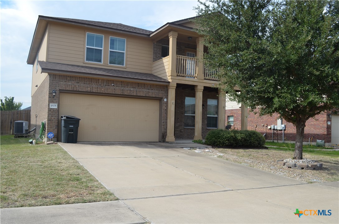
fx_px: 310
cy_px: 112
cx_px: 170
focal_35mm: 33
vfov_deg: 39.8
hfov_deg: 57.3
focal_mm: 22
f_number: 8
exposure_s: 1/250
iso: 140
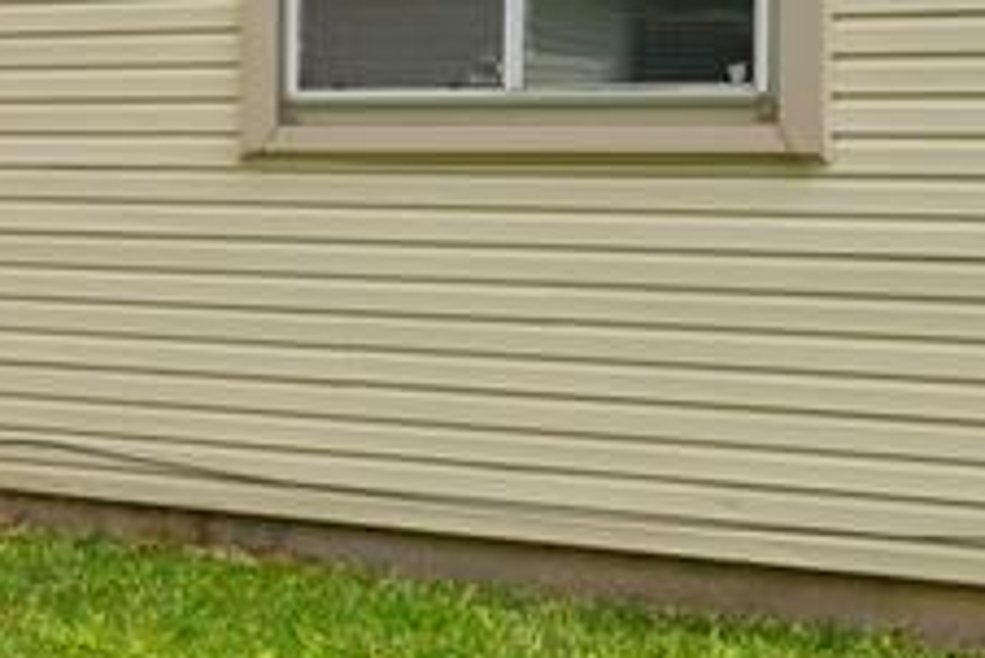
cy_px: 185
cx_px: -401
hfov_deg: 22.6
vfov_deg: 17.7
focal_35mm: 77
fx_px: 2108
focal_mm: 17
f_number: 8
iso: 400
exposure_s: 1/800
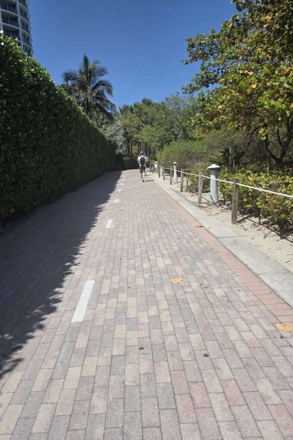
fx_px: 293
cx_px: 131
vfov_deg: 73.8
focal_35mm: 24
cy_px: 220
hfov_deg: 53.0
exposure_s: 1/6618
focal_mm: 5.4
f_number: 1.8
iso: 80
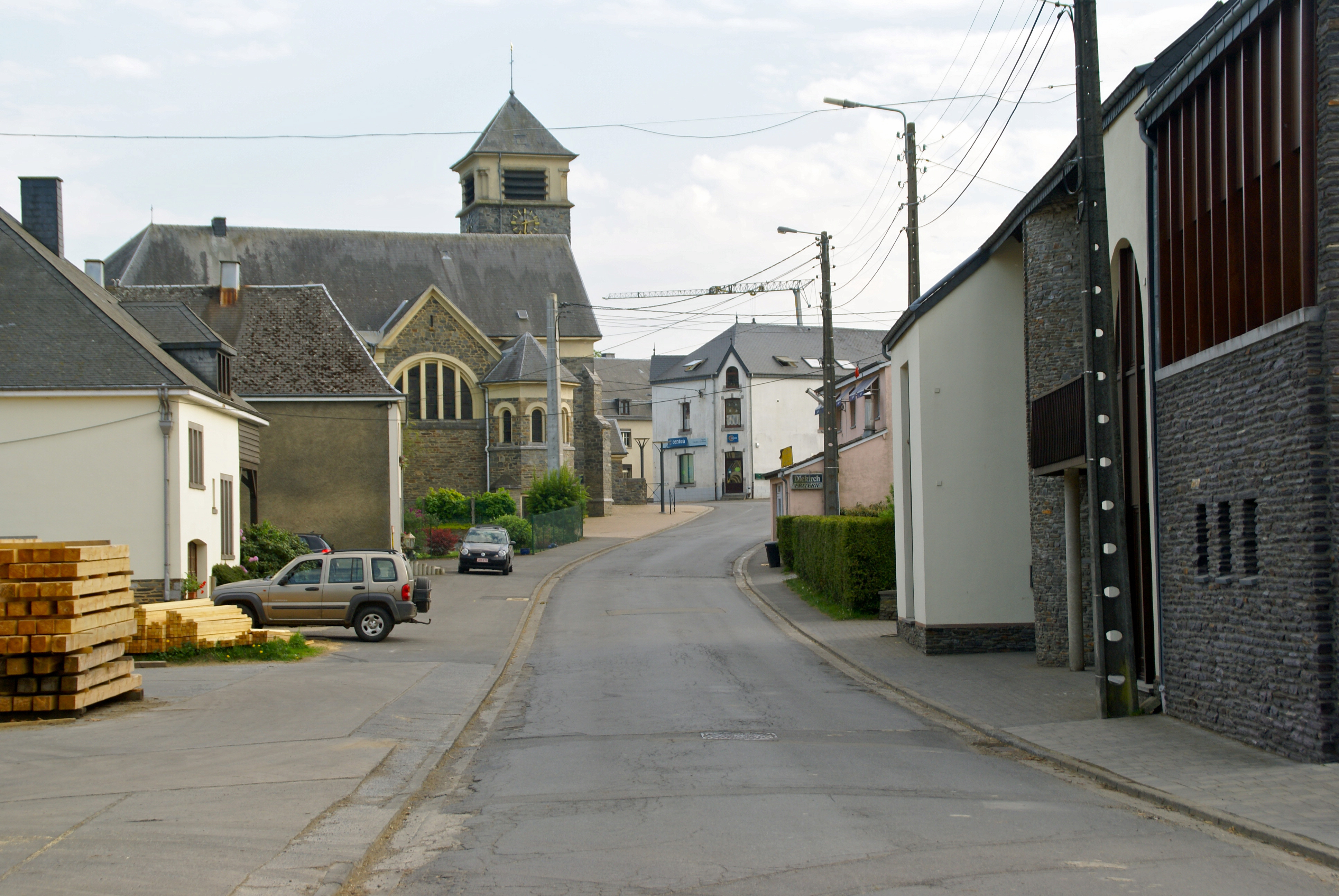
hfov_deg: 29.8
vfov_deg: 20.2
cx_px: 670
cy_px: 448
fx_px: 2514
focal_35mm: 68
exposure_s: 1/160
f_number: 7.1
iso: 100
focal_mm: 45
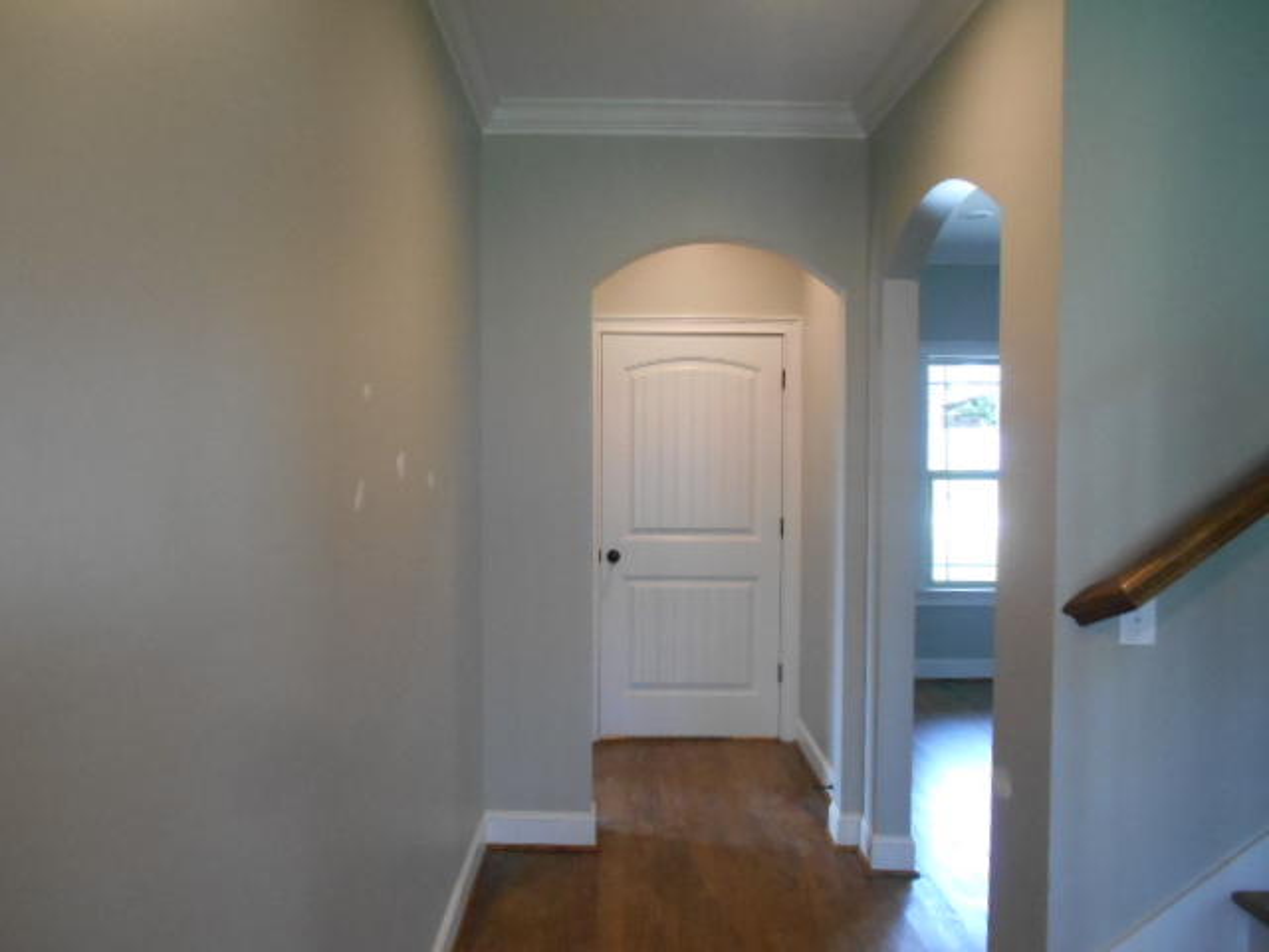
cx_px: 634
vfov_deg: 53.1
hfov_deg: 67.3
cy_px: 476
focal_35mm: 26
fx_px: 953
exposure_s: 1/60
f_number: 3.4
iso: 800
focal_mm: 4.7
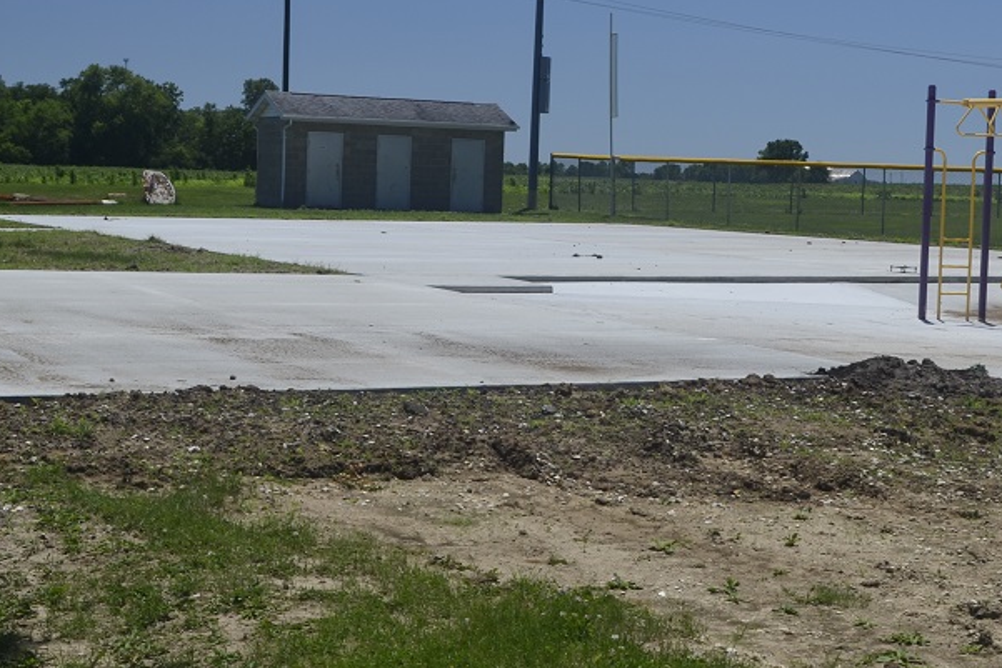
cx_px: 632
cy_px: 245
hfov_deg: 29.1
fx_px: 1921
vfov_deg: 19.7
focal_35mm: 69
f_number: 7.1
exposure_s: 1/200
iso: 100
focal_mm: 24
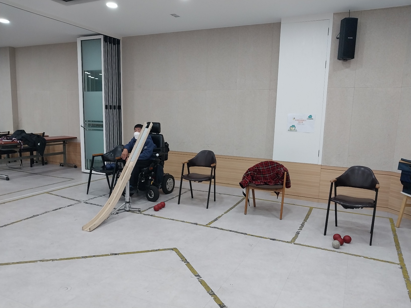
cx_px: 206
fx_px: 309
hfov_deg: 67.3
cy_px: 154
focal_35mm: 26
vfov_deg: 53.1
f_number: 1.8
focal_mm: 4
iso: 160
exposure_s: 1/60.2
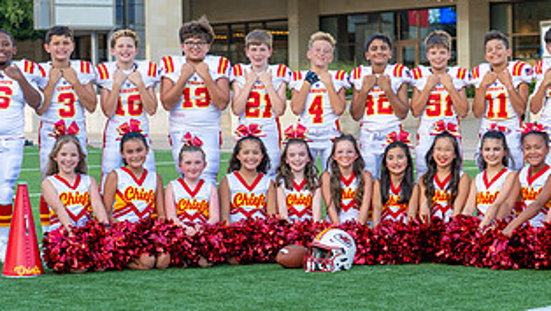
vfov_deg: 10.9
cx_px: 327
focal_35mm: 111
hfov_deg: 19.3
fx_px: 1623
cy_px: 151
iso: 400
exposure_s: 1/640
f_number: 2.8
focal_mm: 50
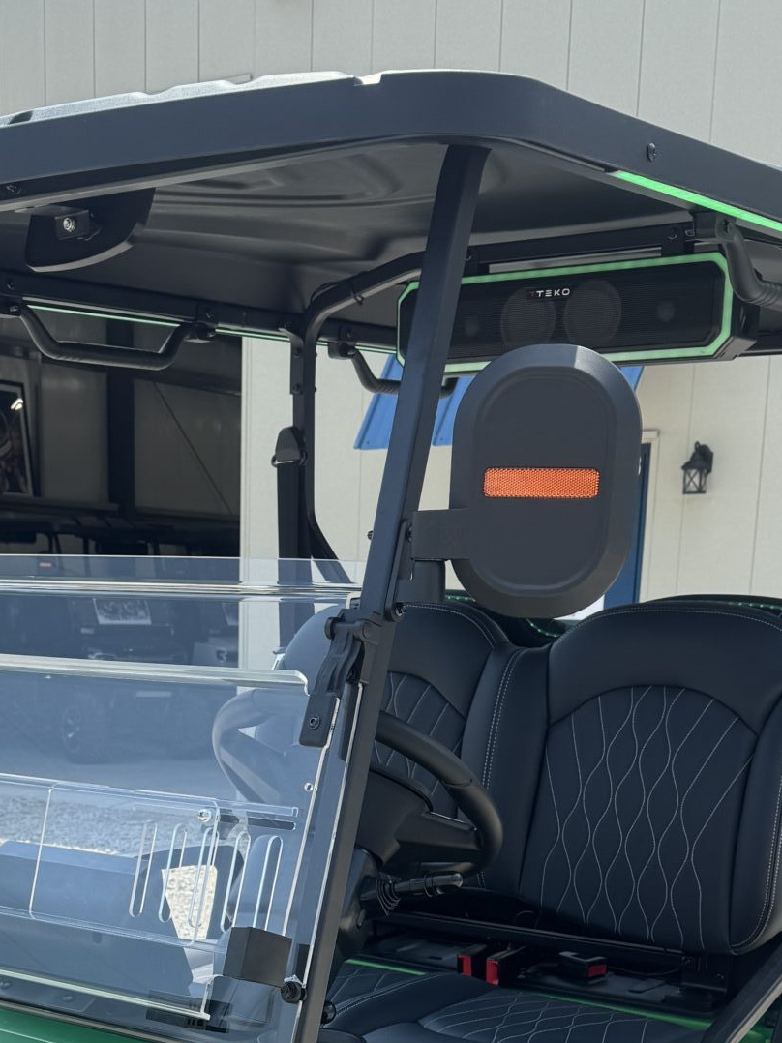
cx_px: 291
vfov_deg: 31.2
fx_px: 1718
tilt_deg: -15.0
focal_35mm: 57
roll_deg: -0.8
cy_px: 1057
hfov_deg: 25.6
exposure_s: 1/2331
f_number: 1.78
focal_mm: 6.76
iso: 80
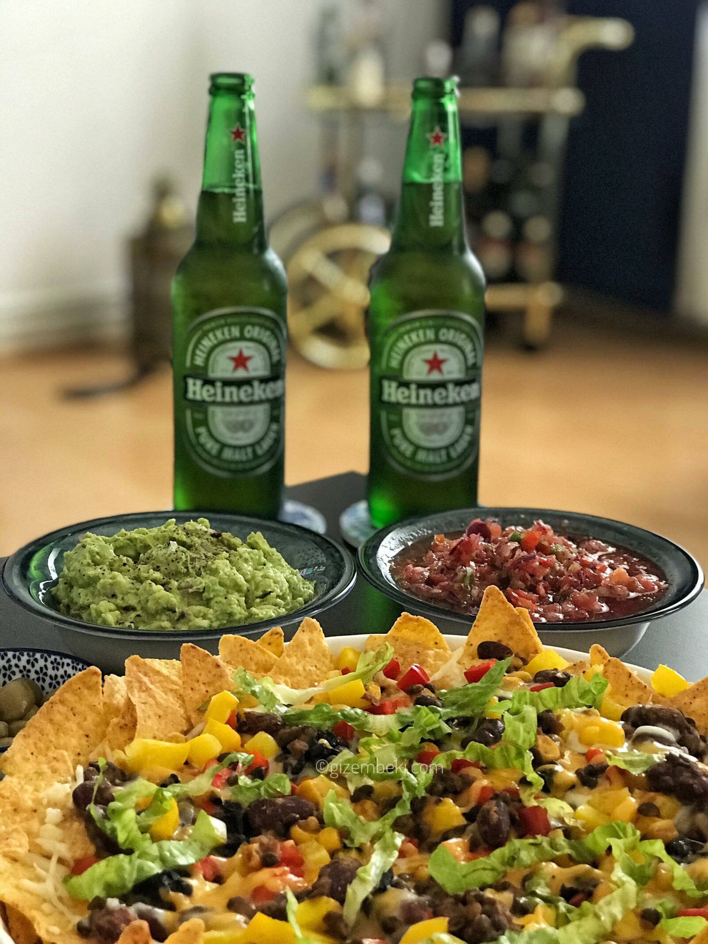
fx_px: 1554
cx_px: 354
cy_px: 472
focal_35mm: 57
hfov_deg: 25.7
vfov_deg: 33.8
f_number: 2.8
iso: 500
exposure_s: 1/50
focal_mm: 6.6
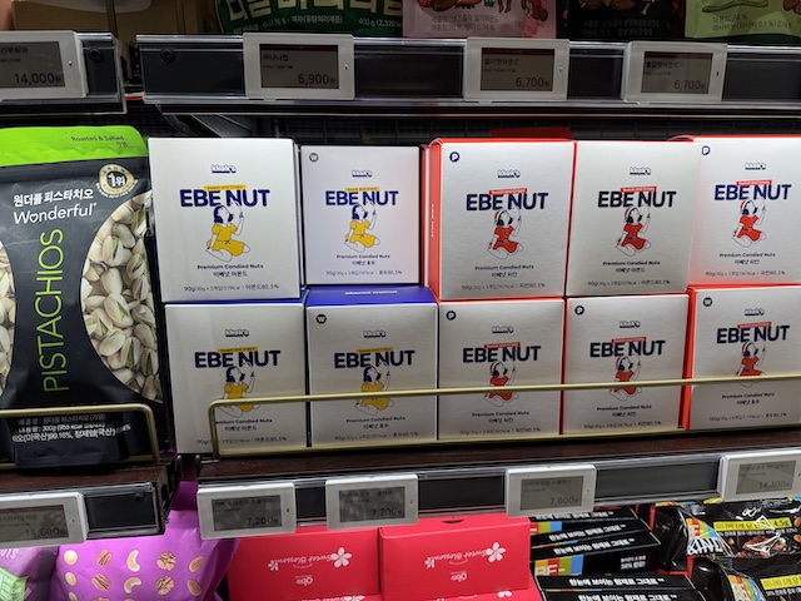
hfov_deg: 71.6
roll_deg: +1.7
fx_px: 555
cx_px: 400
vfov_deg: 56.8
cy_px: 300
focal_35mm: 24
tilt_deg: -12.2
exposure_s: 1/120
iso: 50
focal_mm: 6.76
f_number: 1.78
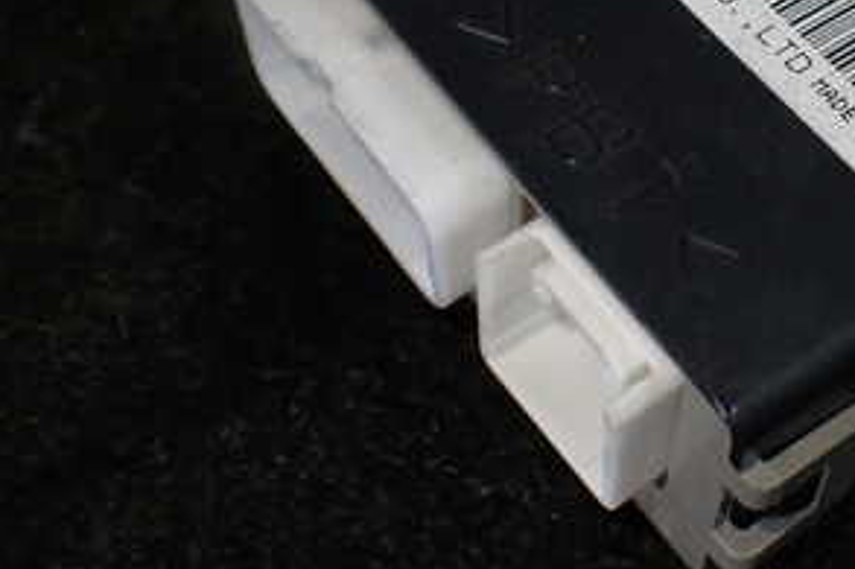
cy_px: 131
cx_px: 773
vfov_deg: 21.0
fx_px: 1519
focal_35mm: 64
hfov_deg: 30.1
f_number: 2.3
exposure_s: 1/125
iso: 160
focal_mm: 5.4
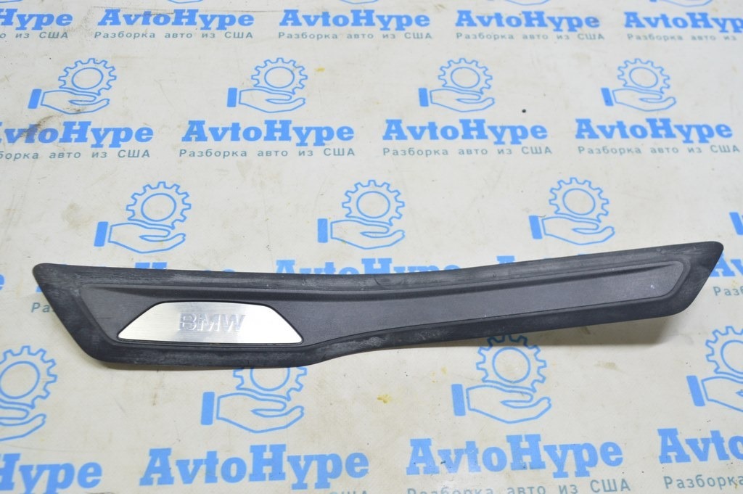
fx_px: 742
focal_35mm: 36
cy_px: 247
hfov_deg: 53.2
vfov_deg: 36.8
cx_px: 372
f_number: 5.6
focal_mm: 24
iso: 400
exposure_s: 1/20
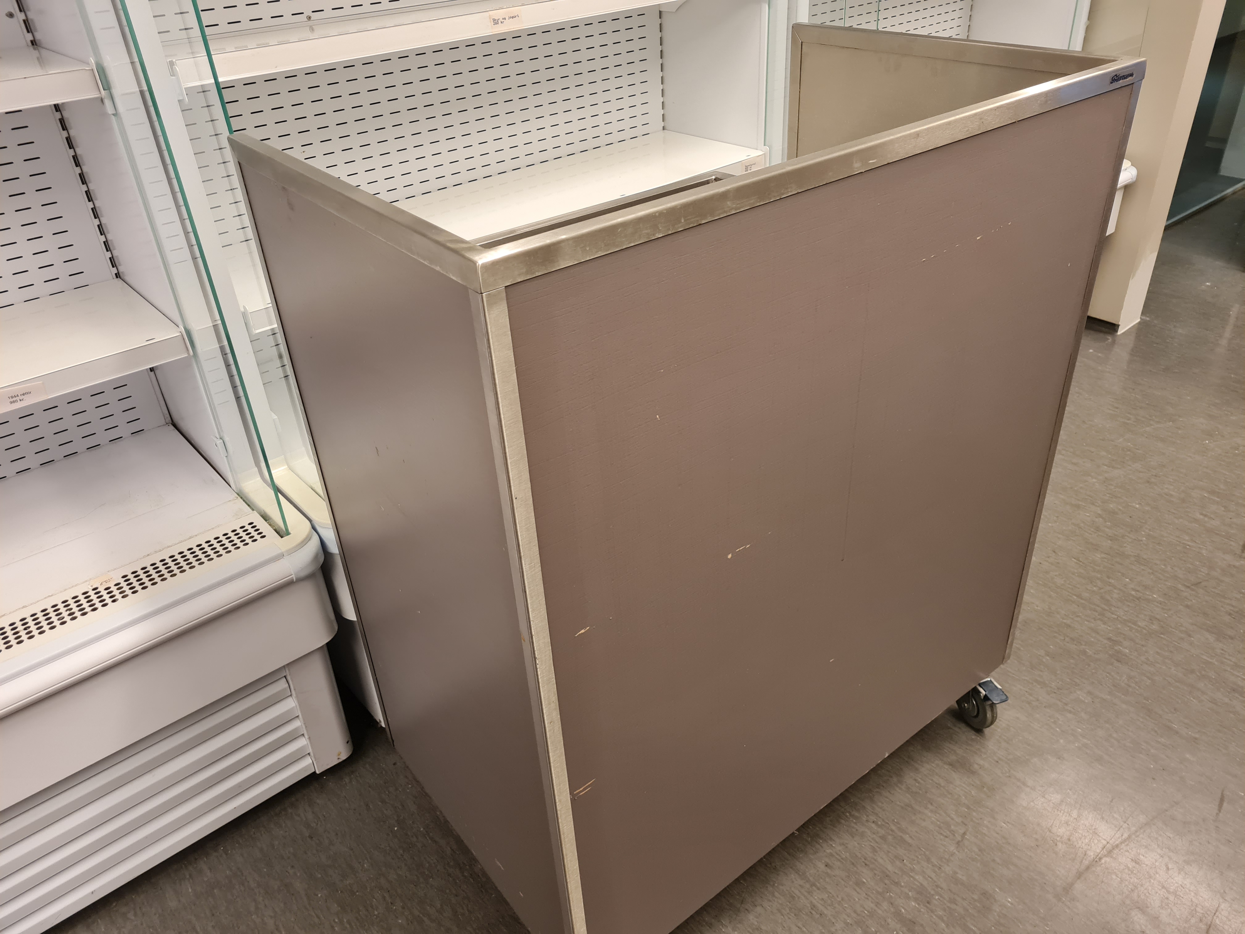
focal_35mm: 26
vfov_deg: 53.1
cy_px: 467
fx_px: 935
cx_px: 622
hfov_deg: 67.3
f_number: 1.8
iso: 320
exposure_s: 1/50
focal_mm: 5.4
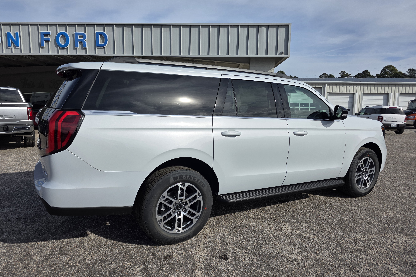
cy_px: 135
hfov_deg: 73.7
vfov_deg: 53.1
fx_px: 277
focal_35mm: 24
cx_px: 208
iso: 80
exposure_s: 1/7944
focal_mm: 6.3
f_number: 1.7
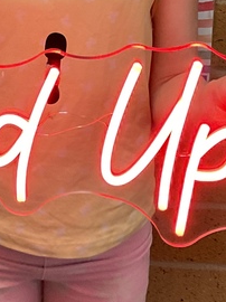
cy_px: -21
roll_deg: -1.8
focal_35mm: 110
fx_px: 959
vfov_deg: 17.4
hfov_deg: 13.4
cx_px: 68
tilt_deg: -17.4
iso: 125
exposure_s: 1/60
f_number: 1.8
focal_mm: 3
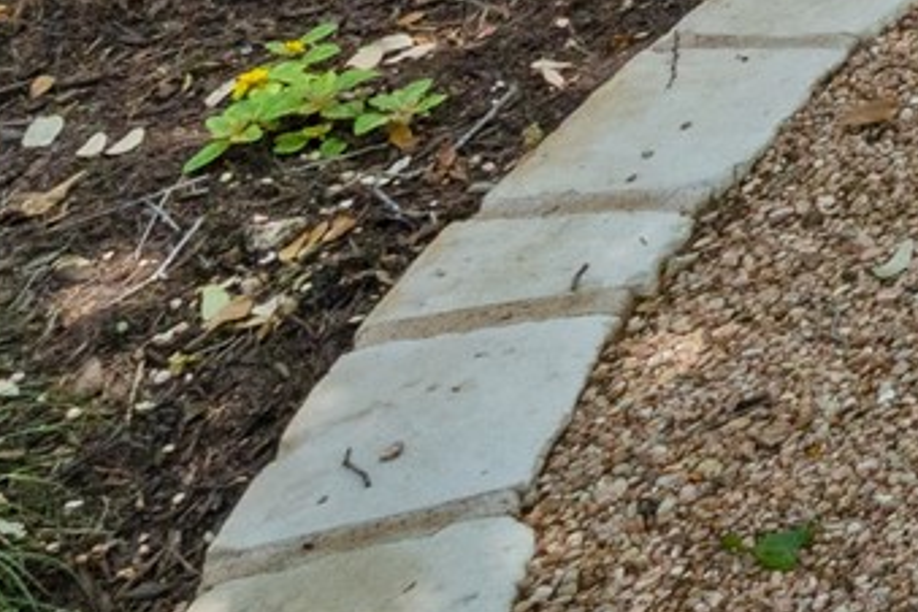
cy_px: -1340
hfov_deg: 11.9
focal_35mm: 109
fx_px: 2779
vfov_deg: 9.3
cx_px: 2602
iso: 800
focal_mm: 17
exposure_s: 1/160
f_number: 14
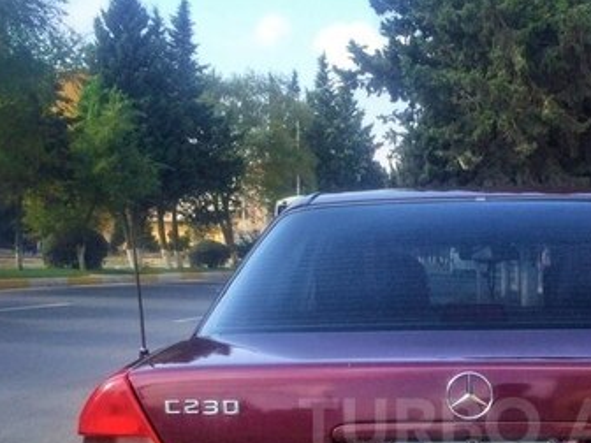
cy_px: 425
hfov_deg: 32.8
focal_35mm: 57
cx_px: 478
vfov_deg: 24.7
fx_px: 973
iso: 32
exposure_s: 1/760
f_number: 2.2
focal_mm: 4.15
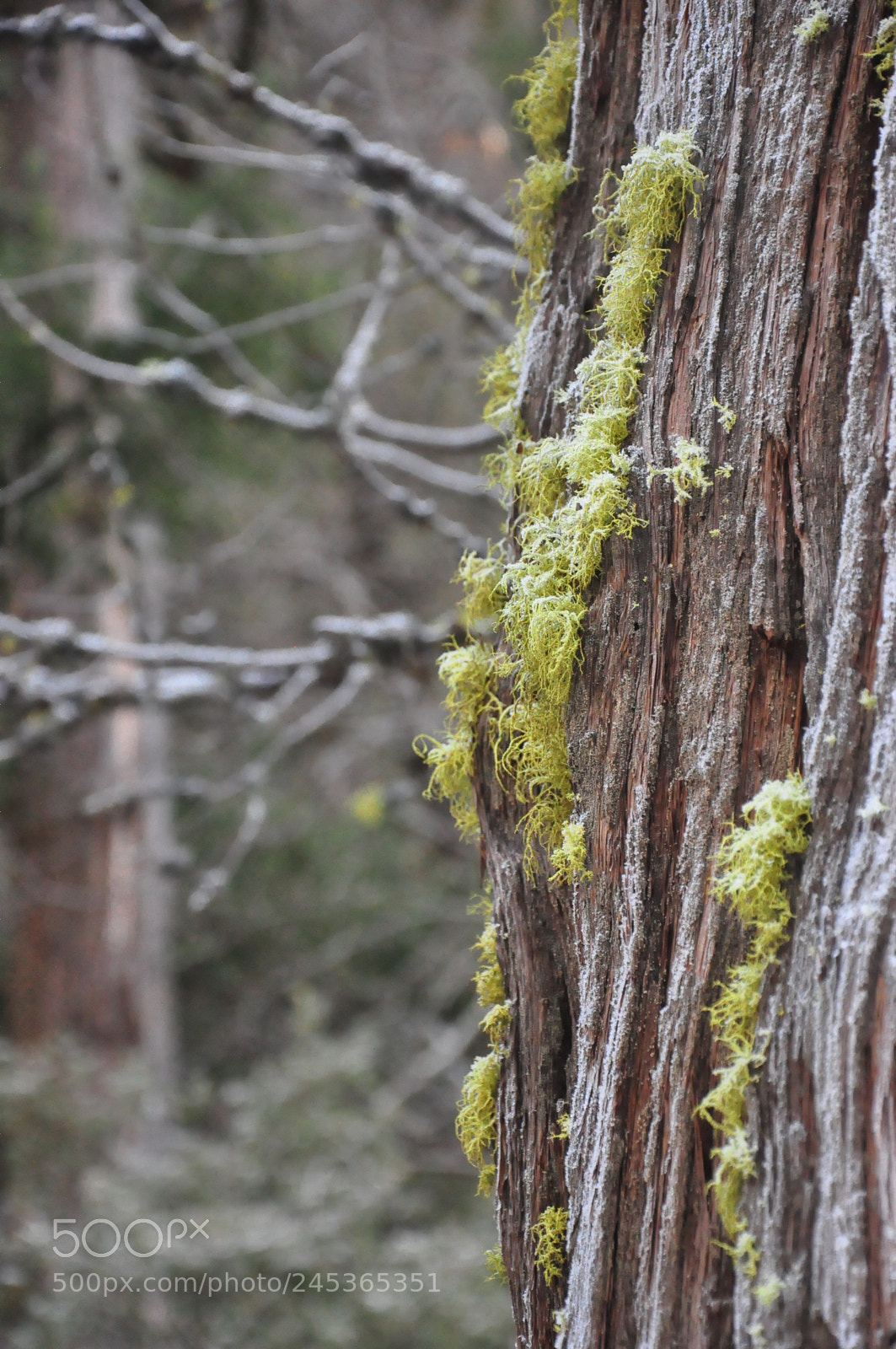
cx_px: 448
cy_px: 674
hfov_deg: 10.7
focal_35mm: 128
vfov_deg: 16.1
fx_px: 4771
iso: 3200
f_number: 6.3
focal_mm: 85
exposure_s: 1/640
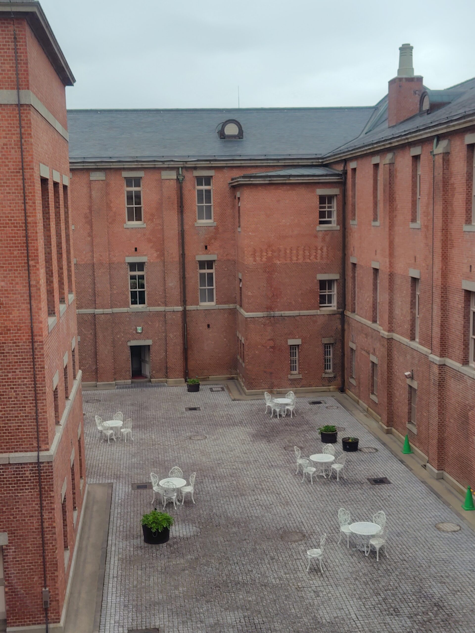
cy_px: 316
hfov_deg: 58.9
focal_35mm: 23
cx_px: 238
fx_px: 421
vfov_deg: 73.9
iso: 50
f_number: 1.9
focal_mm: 5.6
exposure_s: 1/1282
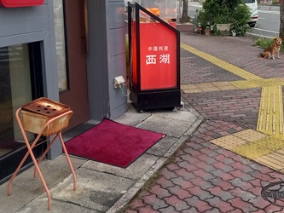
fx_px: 394
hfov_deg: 38.9
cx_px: 201
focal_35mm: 48
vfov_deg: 29.9
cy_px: 62
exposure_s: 1/60
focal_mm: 4.65
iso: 200
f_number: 1.8
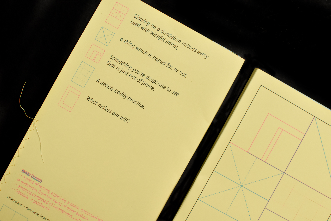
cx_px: 166
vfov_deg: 25.7
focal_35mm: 52
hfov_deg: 37.9
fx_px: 483
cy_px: 110
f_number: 5.6
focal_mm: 35
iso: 1250
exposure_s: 1/160
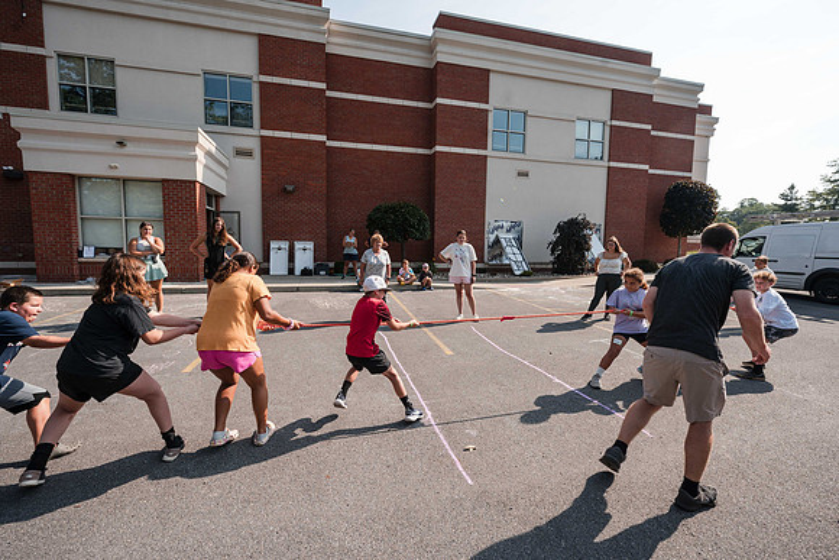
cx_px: 416
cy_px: 276
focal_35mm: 15
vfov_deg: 75.6
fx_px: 361
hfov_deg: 98.6
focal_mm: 14
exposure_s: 1/400
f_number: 7.1
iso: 100
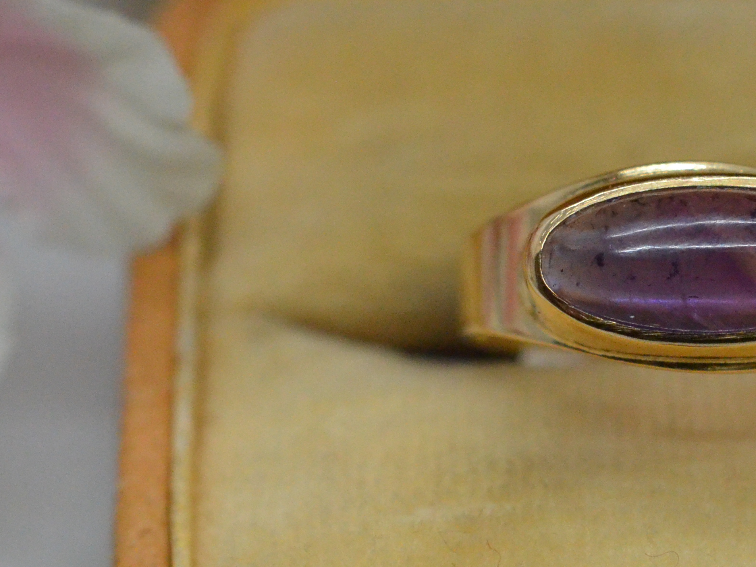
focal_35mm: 149
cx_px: 702
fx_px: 3254
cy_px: 323
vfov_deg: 10.0
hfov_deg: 13.1
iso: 4000
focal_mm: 40
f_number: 6.3
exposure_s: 1/2000
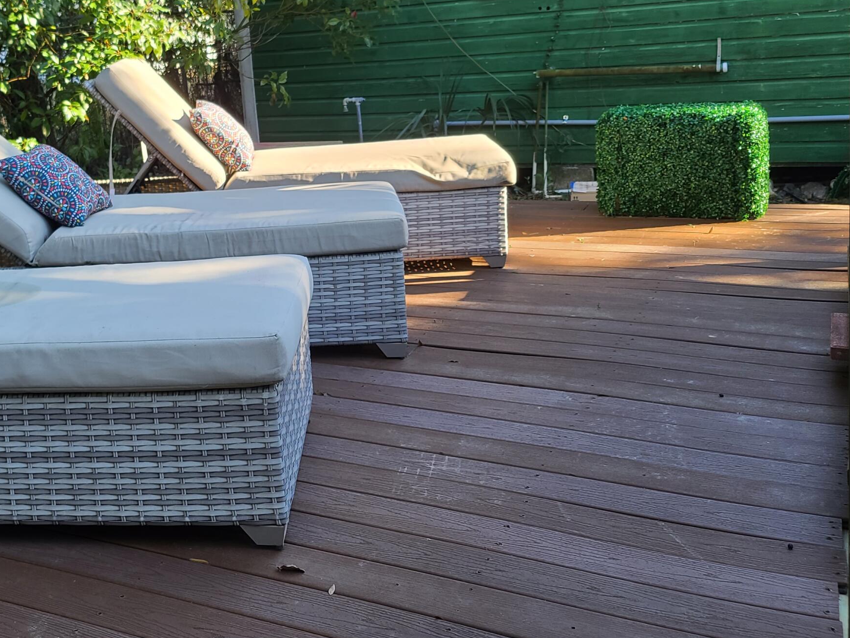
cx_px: 198
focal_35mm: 43
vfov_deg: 33.1
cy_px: 186
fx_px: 1056
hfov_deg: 42.3
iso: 25
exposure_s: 1/120
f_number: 1.8
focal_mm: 7
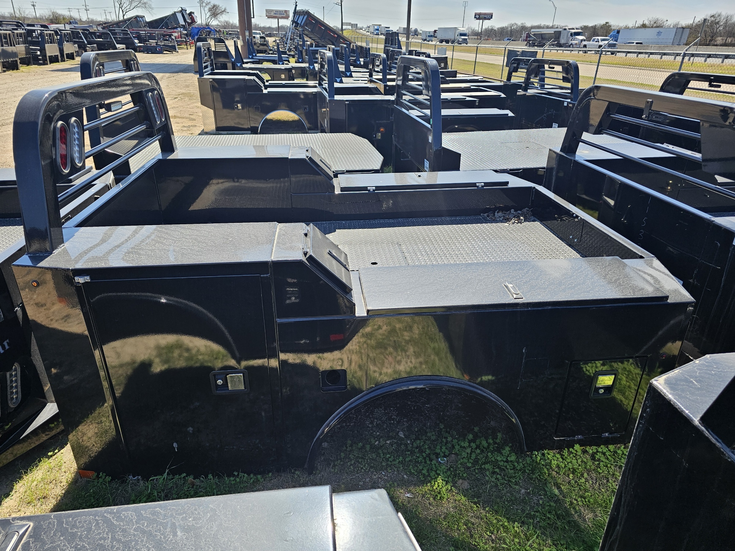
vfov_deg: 58.9
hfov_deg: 73.9
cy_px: 276
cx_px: 368
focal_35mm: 23
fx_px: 488
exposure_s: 1/769
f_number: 1.7
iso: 25
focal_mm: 6.3
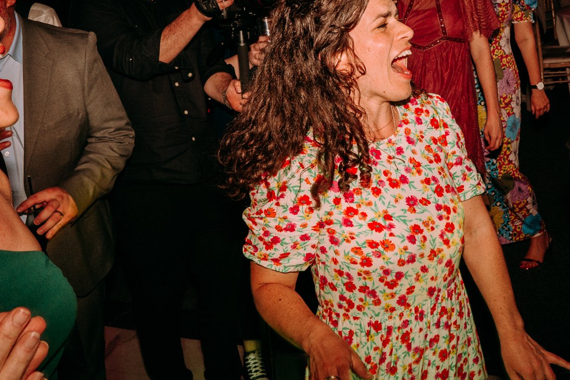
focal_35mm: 56
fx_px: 887
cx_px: 352
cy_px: 106
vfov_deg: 24.0
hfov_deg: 35.5
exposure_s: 1/30
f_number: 9
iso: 640
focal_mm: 25
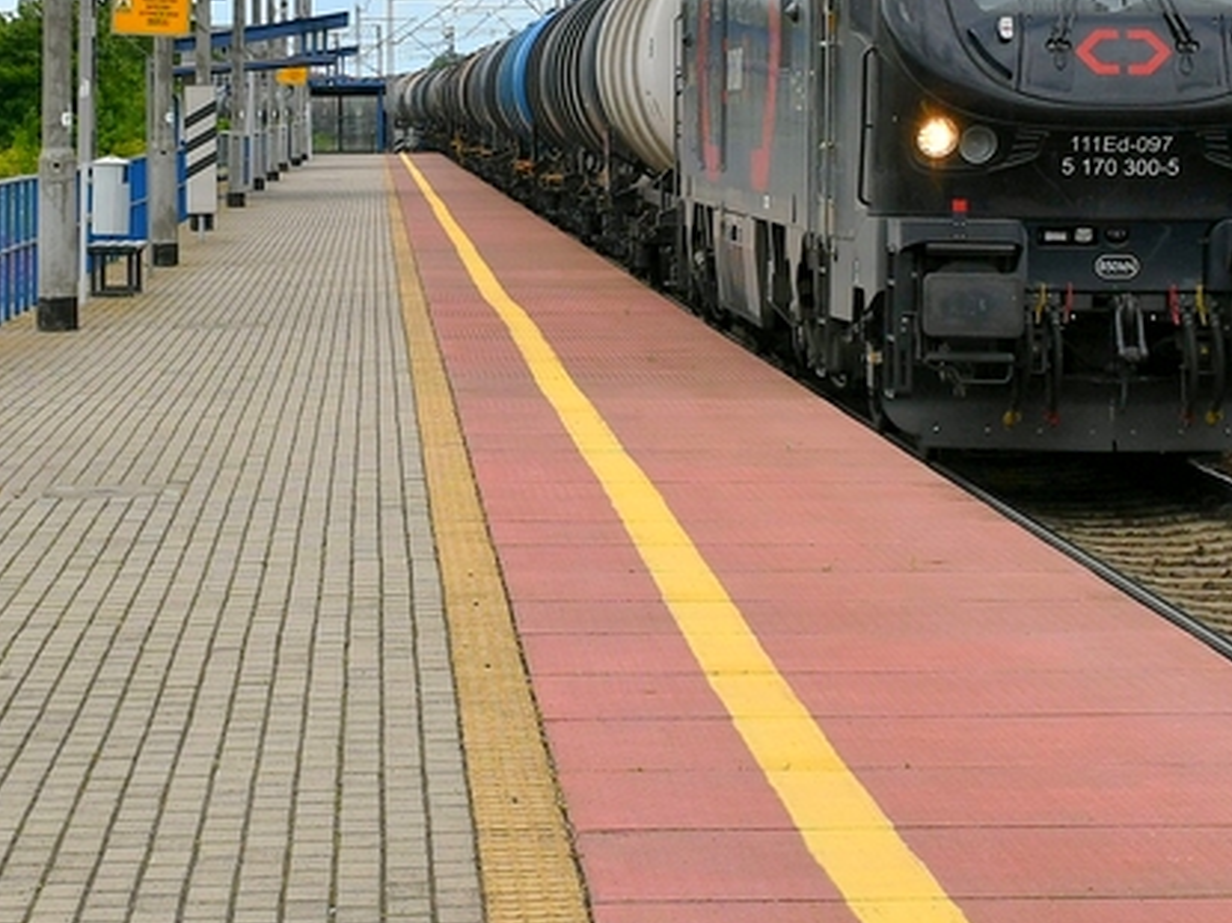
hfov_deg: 15.8
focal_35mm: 125
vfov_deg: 11.7
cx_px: 503
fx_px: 4448
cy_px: -98
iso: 100
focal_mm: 24
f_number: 6.3
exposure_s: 1/640
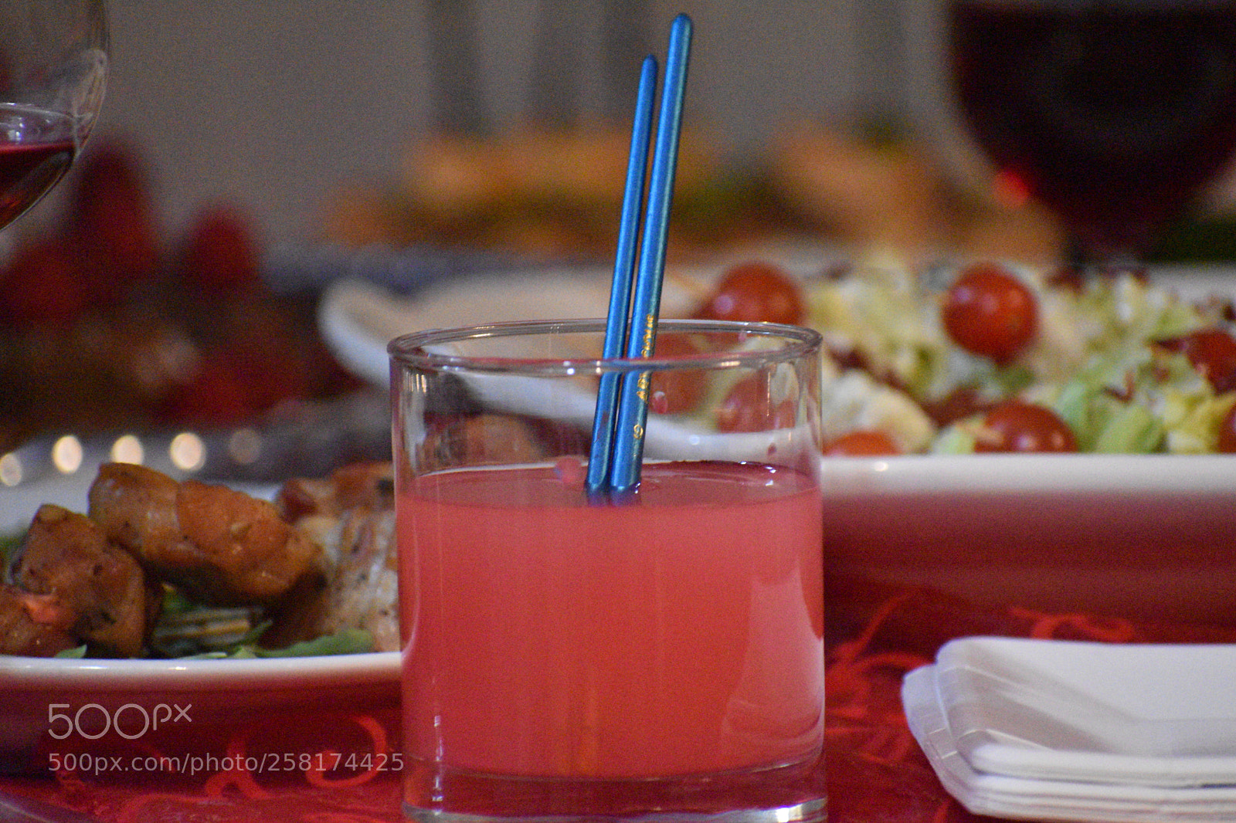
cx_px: 618
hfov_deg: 4.6
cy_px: 412
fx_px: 15446
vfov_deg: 3.1
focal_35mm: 450
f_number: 6.3
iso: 12800
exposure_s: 1/250
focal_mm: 300
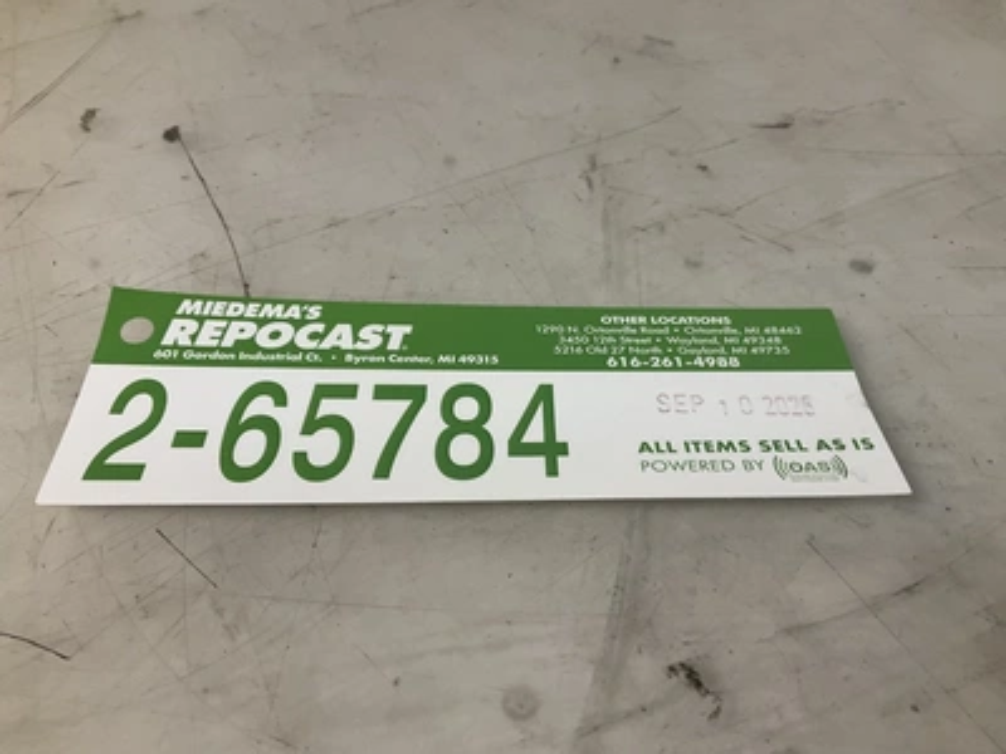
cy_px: 377
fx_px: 843
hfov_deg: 61.7
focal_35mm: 29
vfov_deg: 48.2
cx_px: 503
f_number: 1.8
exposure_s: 1/60
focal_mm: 3
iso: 50
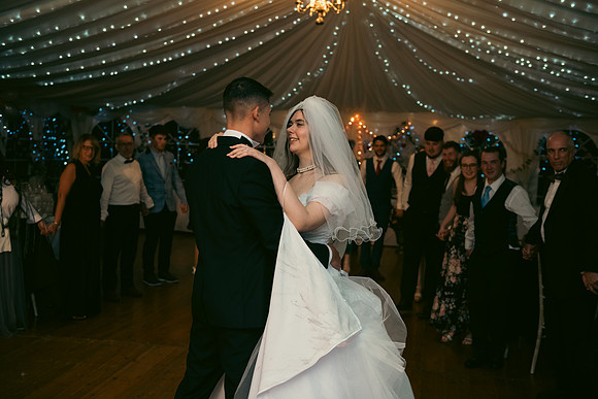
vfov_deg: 29.9
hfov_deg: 43.6
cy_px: 200
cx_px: 299
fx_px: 748
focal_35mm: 45
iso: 800
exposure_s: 1/160
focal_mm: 45
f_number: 3.5
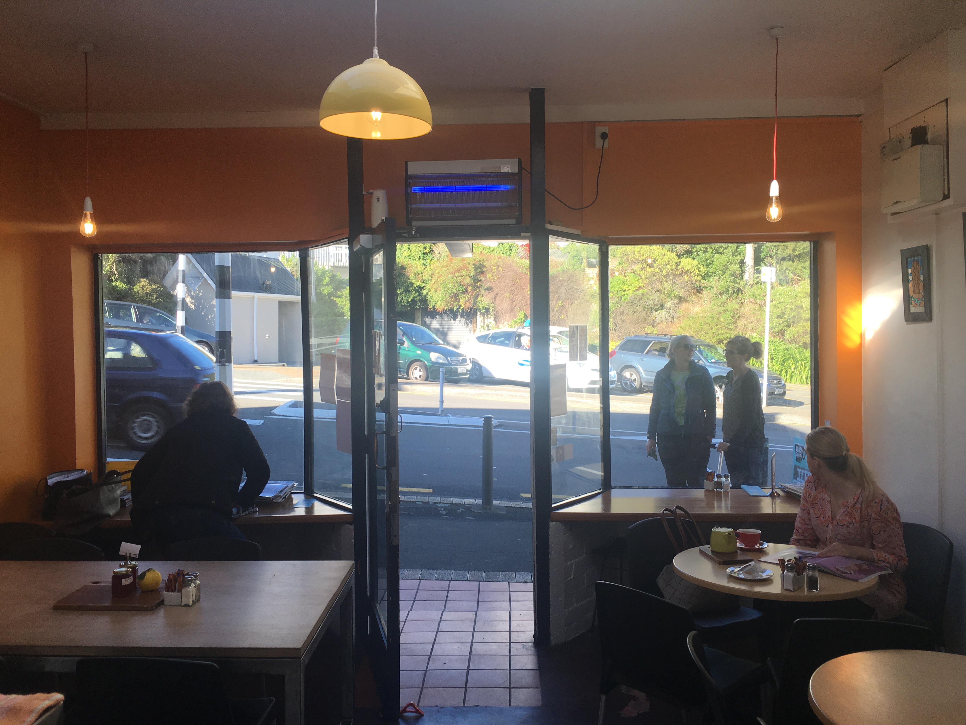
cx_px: 483
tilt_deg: -1.6
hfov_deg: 61.7
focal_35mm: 29
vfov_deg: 48.2
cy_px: 362
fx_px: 809
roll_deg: +0.3
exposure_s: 1/255
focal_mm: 4.15
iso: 25
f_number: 2.2
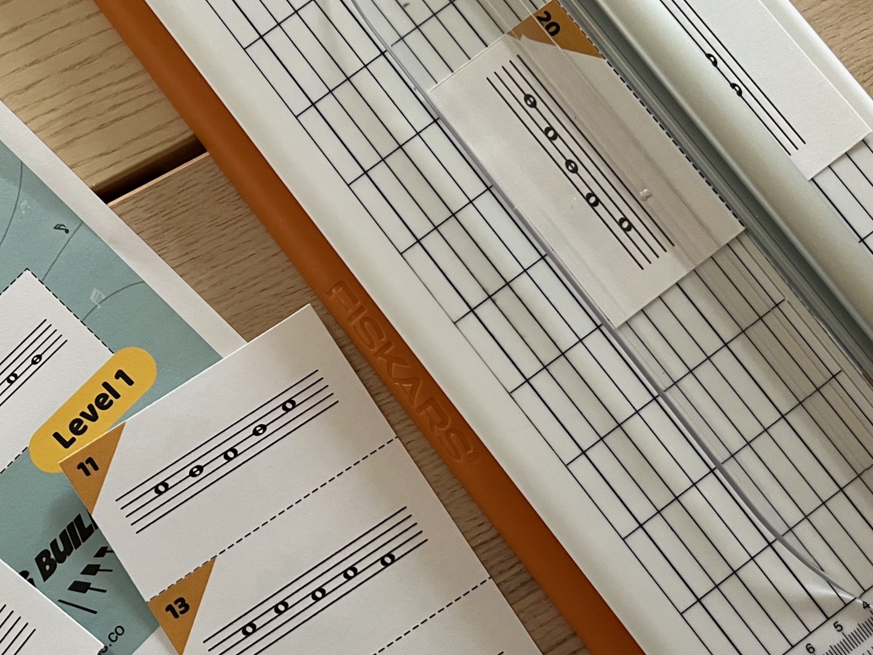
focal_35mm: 46
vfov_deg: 31.5
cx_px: 284
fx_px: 1160
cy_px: 368
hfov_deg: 40.7
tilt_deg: -83.1
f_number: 1.5
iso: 400
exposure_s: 1/60
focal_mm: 5.7
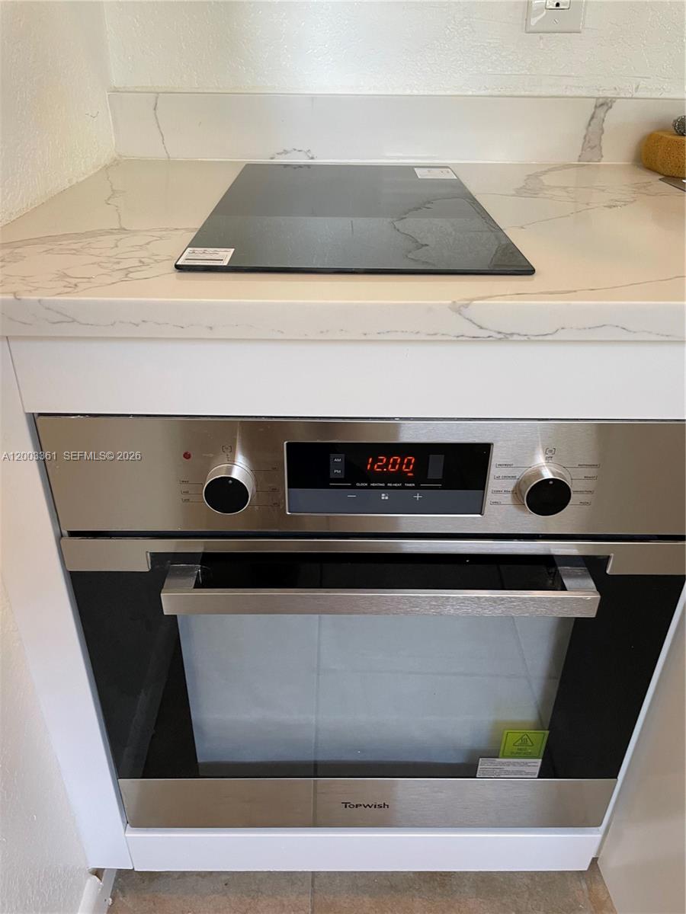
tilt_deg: -30.7
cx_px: 343
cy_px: 457
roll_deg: -1.1
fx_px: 687
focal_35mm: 26
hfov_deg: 53.1
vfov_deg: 67.3
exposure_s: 1/60
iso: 100
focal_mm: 4.2
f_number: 1.6
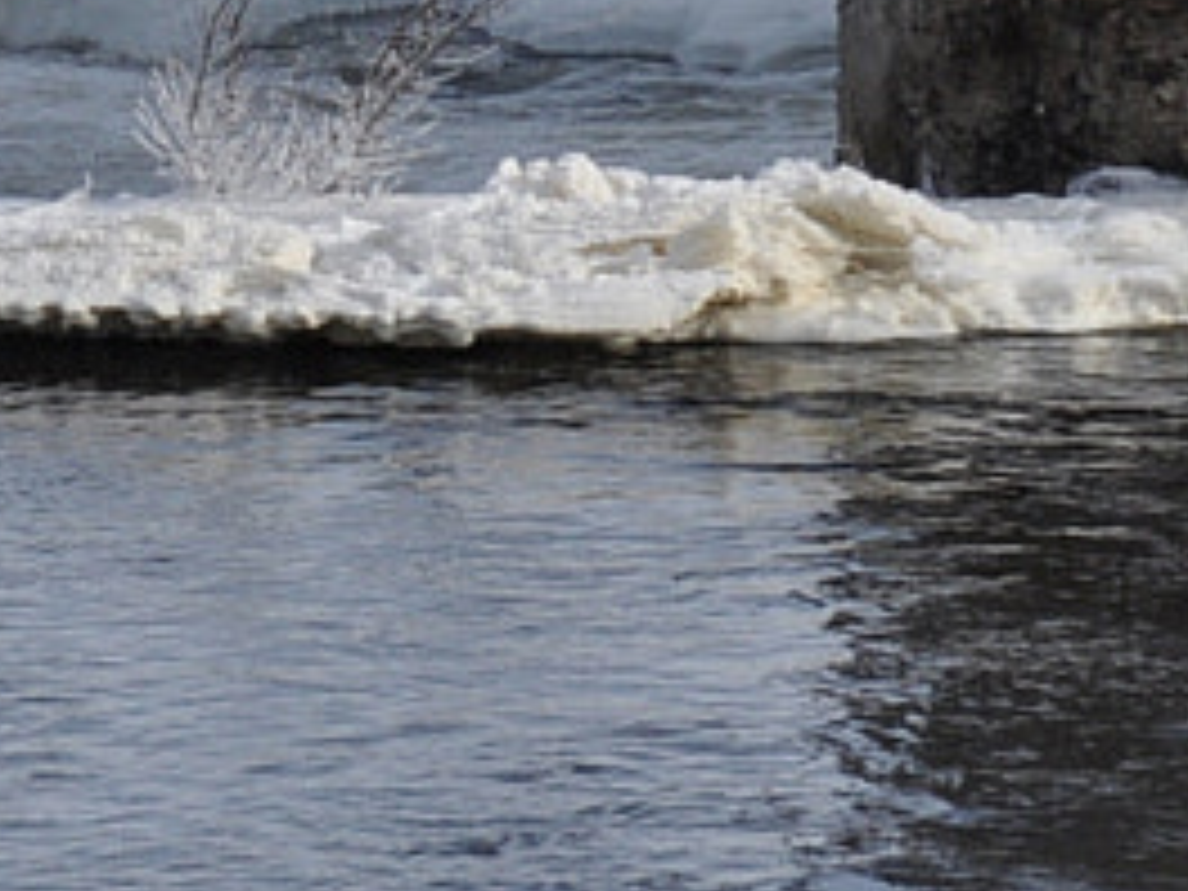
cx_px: -36
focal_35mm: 481
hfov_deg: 4.1
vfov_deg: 3.1
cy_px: 268
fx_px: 16505
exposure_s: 1/320
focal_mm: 55
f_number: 9
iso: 200
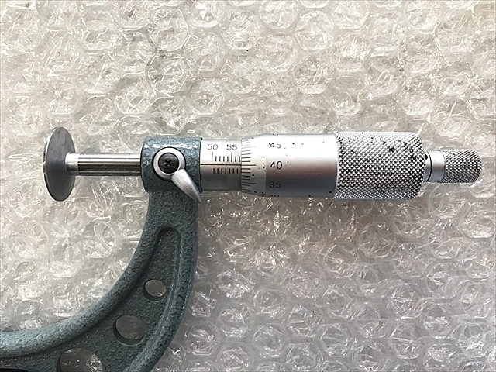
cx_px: 248
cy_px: 186
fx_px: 401
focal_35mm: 28
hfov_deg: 63.4
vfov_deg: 49.7
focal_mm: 3.99
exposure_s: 1/40
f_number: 1.8
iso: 32
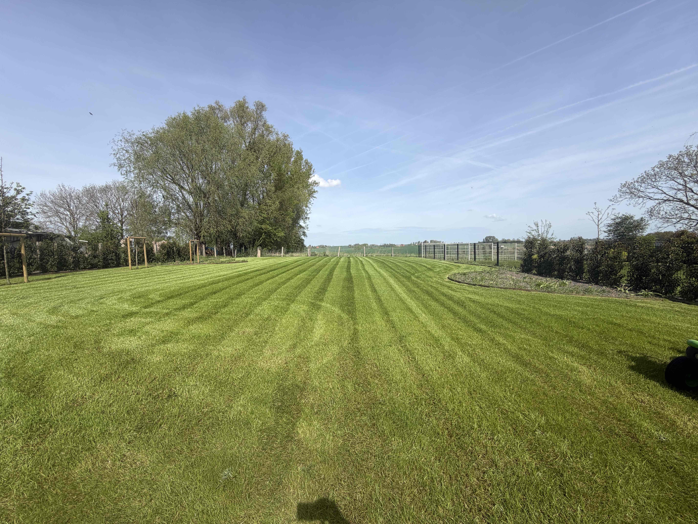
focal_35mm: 14
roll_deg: +2.4
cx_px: 349
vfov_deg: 85.7
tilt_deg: -1.4
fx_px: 282
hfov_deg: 102.1
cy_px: 262
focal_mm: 2.22
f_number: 2.2
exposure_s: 1/864
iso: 20
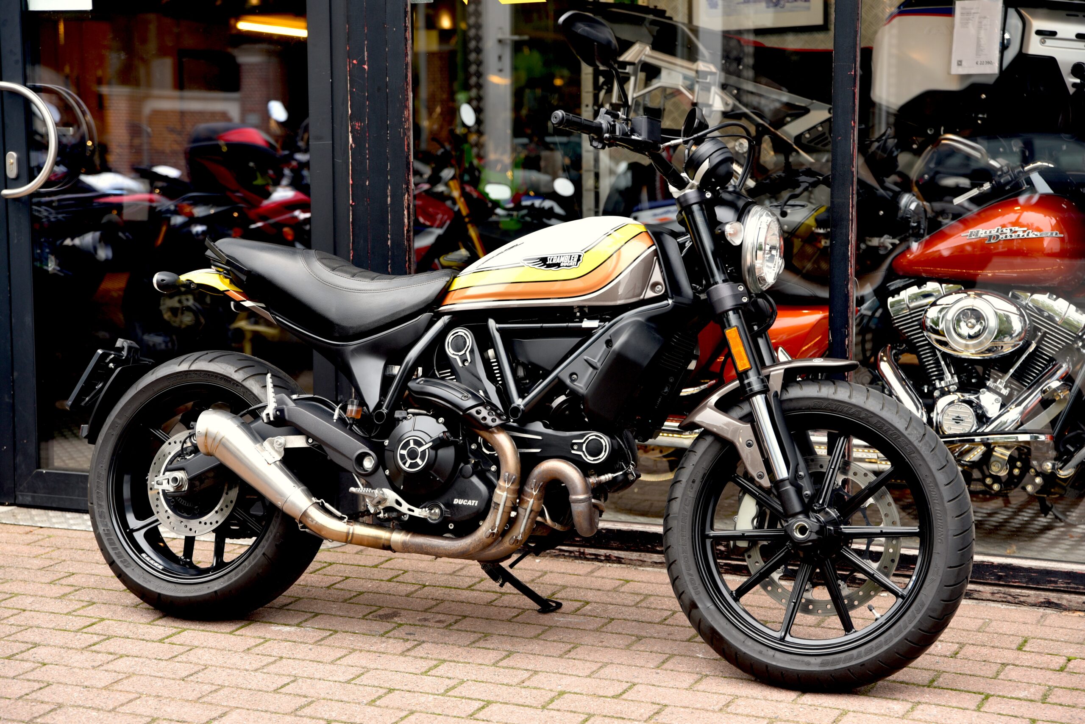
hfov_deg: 30.5
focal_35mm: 66
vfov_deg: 20.6
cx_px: 542
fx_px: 1990
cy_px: 362
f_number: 4
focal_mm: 66
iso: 200
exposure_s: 1/60
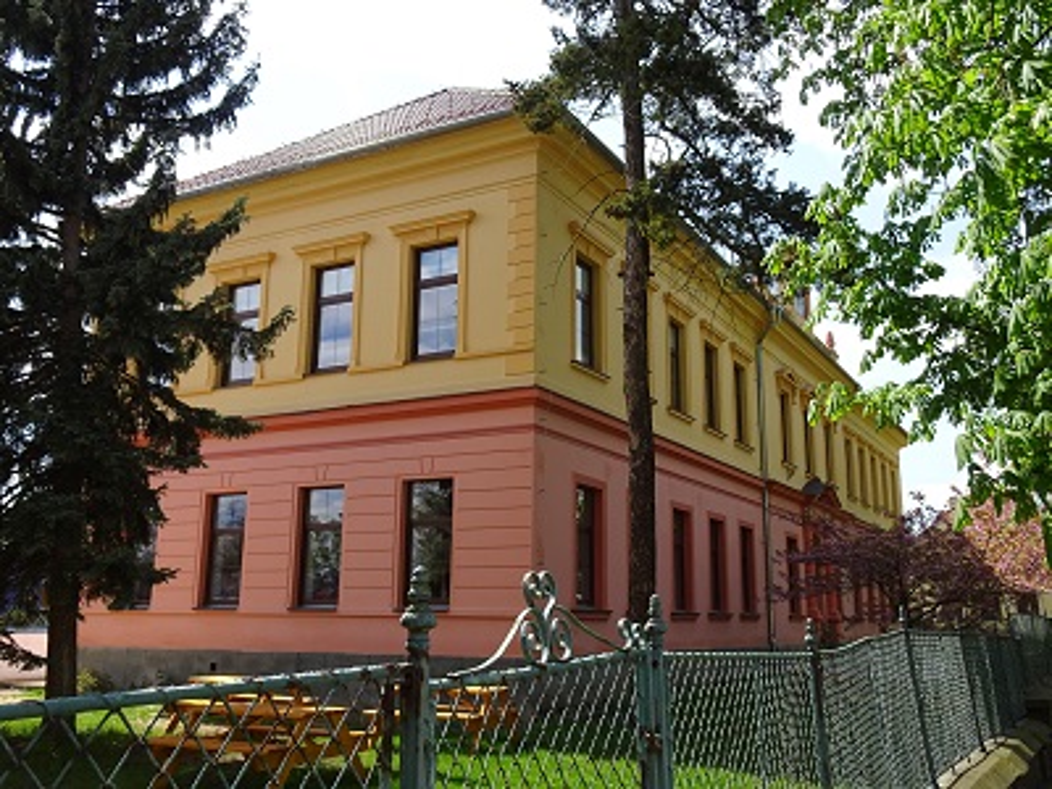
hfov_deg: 56.8
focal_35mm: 32
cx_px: 526
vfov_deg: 44.2
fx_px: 972
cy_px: 394
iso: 80
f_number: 4
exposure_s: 1/400
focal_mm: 5.43
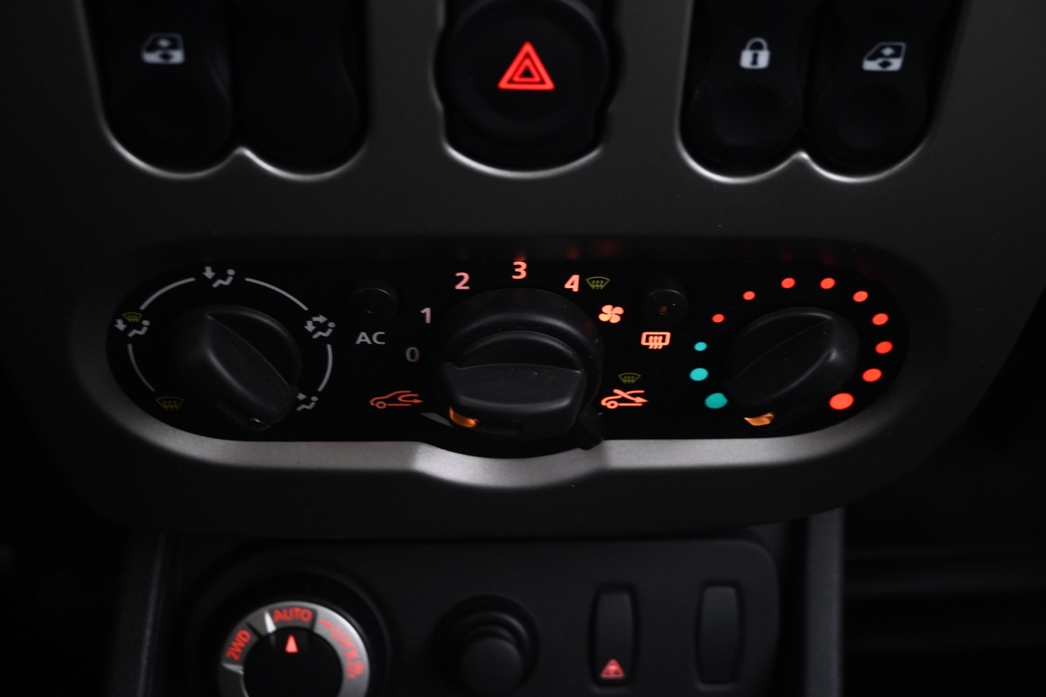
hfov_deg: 47.2
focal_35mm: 41
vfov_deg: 32.4
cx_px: 523
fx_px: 1198
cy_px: 348
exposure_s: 1/3
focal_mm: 27.5
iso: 1600
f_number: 4.5
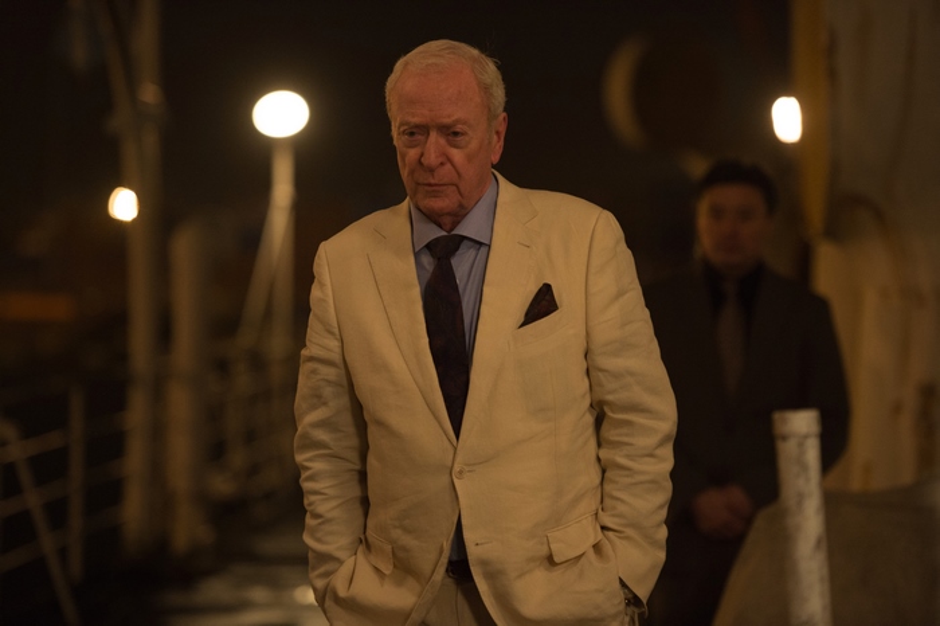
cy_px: 313
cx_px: 470
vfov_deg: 9.8
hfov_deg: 14.7
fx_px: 3654
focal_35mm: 140
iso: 2000
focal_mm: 140
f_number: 2.8
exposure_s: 1/100
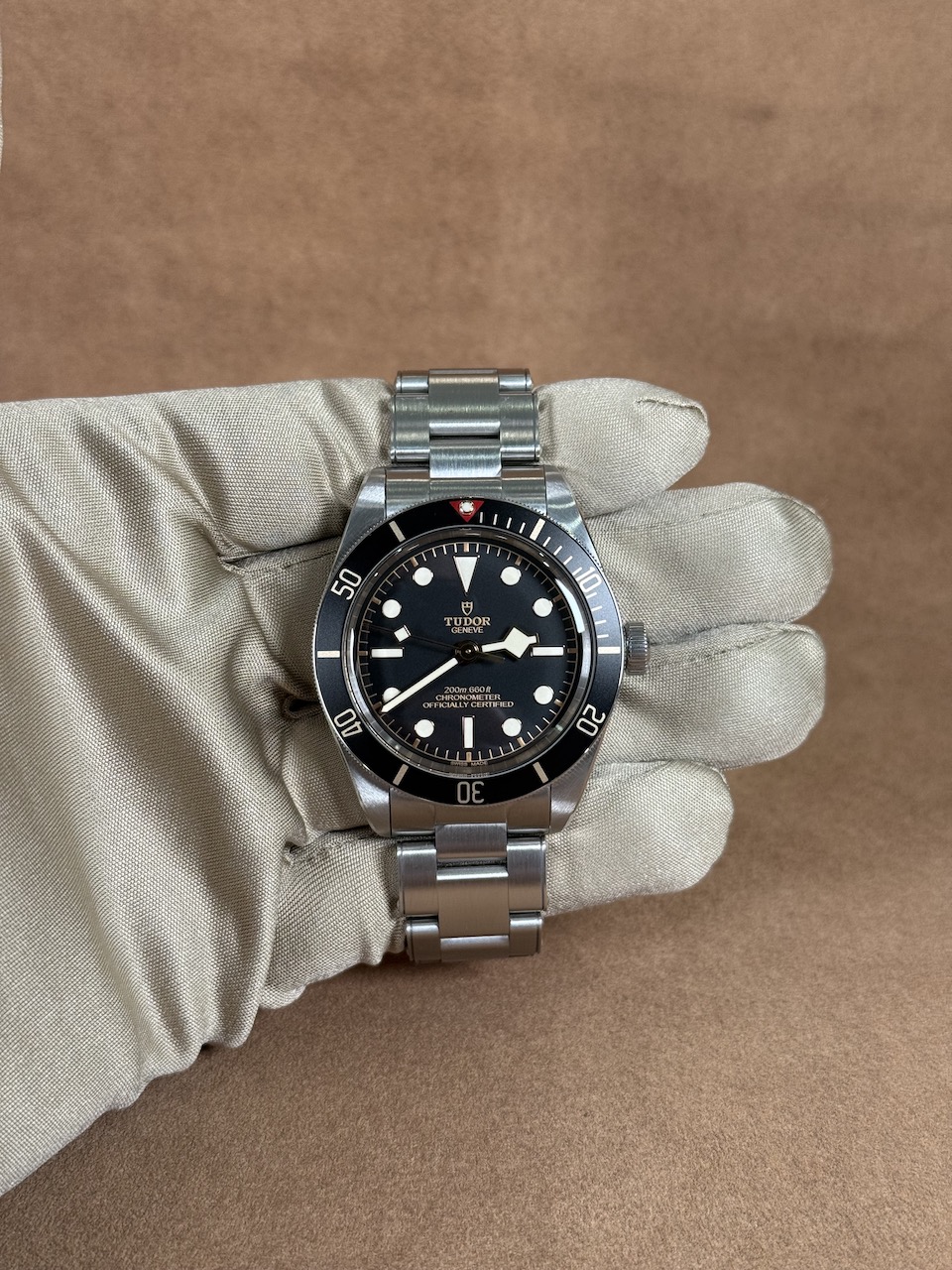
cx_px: 476
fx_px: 1760
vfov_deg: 39.7
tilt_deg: -26.7
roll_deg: -1.4
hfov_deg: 30.3
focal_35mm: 48
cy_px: 635
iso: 100
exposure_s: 1/120
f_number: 1.78
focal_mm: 6.76
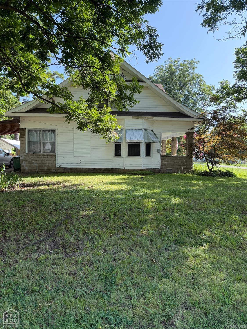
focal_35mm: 24
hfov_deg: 56.8
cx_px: 124
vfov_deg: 71.6
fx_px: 228
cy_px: 164
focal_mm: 6.76
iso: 100
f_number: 1.78
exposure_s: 1/1106
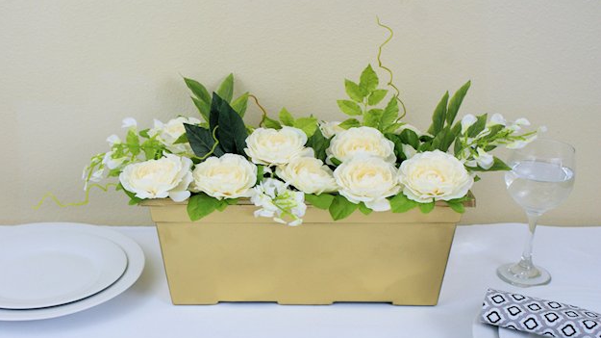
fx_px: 885
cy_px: 200
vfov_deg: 21.6
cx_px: 301
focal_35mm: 56
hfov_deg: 37.5
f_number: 5.6
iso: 400
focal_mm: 35
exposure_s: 1/25
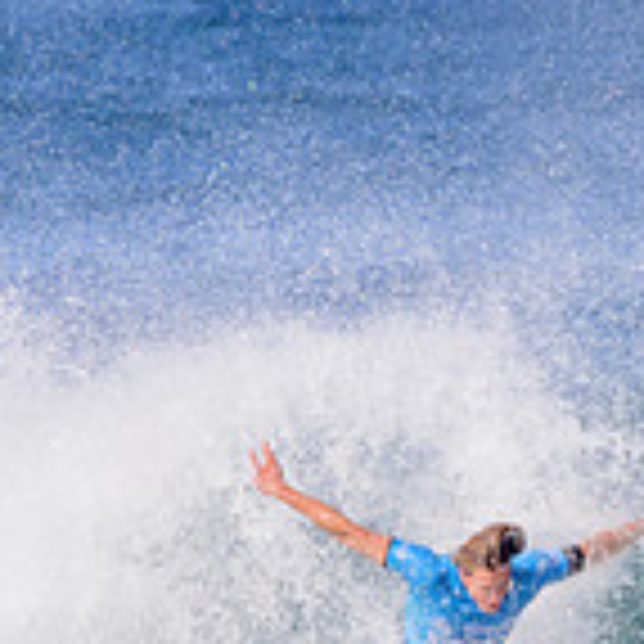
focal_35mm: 3440
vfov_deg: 0.5
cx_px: 563
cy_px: 795
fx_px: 72406
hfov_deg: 0.5
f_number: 11
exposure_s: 1/1250
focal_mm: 1000
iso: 640
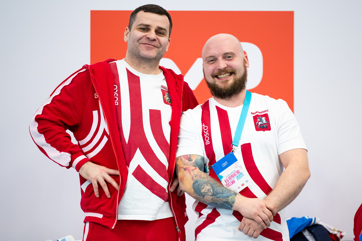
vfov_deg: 5.5
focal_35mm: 249
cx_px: 200
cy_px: 143
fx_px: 2505
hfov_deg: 8.3
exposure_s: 1/1000
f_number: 2.8
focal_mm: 200
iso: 2000
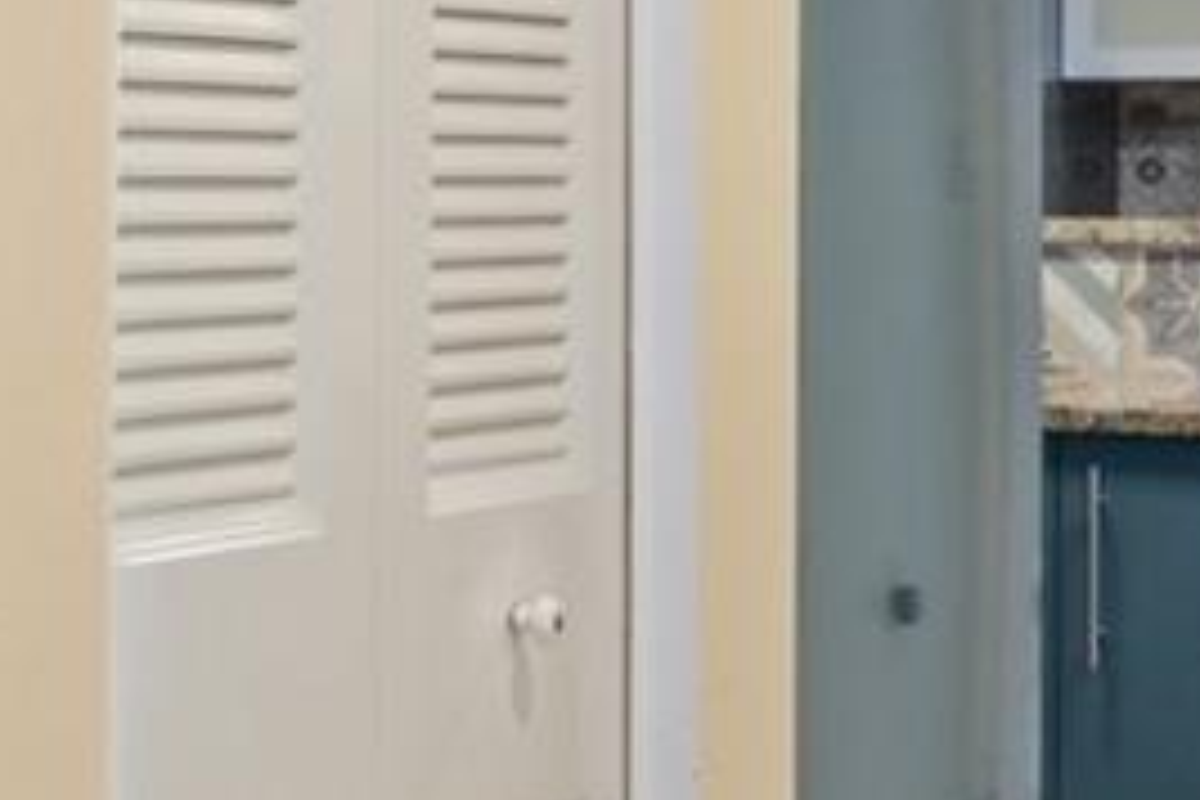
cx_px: -602
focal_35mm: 102
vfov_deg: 13.4
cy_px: 157
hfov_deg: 17.9
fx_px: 3400
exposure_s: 1/3
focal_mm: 17
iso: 320
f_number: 8
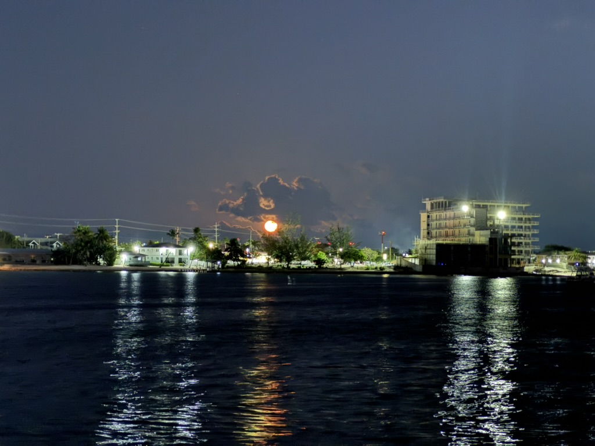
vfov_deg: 19.1
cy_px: 223
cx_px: 298
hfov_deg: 25.3
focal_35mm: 77
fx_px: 1324
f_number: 2.8
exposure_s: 1/2
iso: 1000
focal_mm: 9
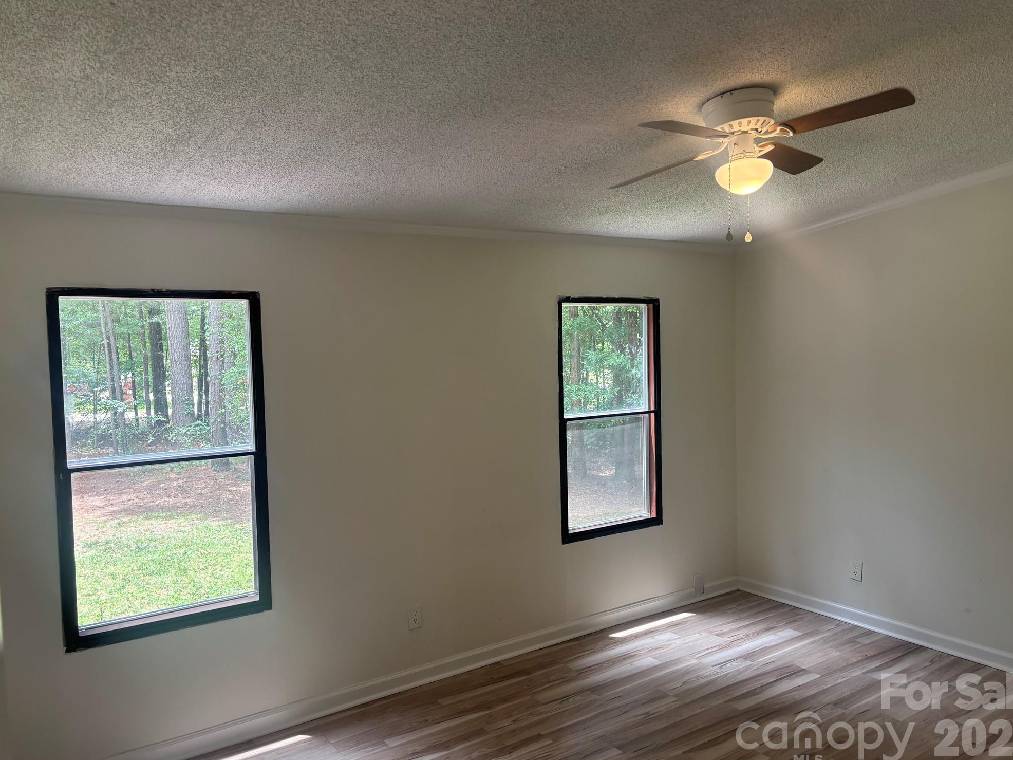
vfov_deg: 51.4
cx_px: 519
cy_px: 380
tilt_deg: -4.3
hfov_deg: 65.3
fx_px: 790
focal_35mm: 27
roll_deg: +0.6
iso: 80
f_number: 1.6
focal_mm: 5.96
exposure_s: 1/120
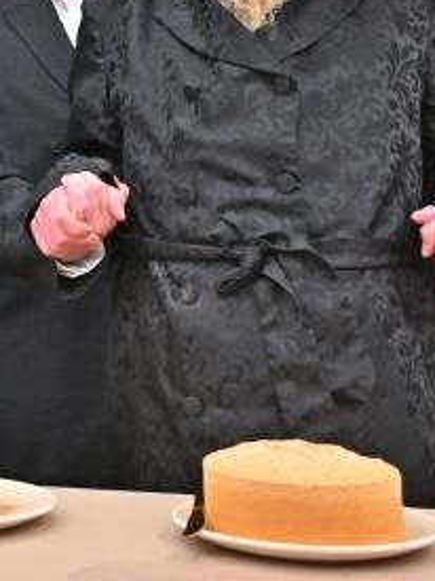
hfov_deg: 16.3
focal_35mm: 86
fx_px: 1442
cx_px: -118
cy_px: -16
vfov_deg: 21.8
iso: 1000
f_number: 4
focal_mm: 24
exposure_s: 1/250
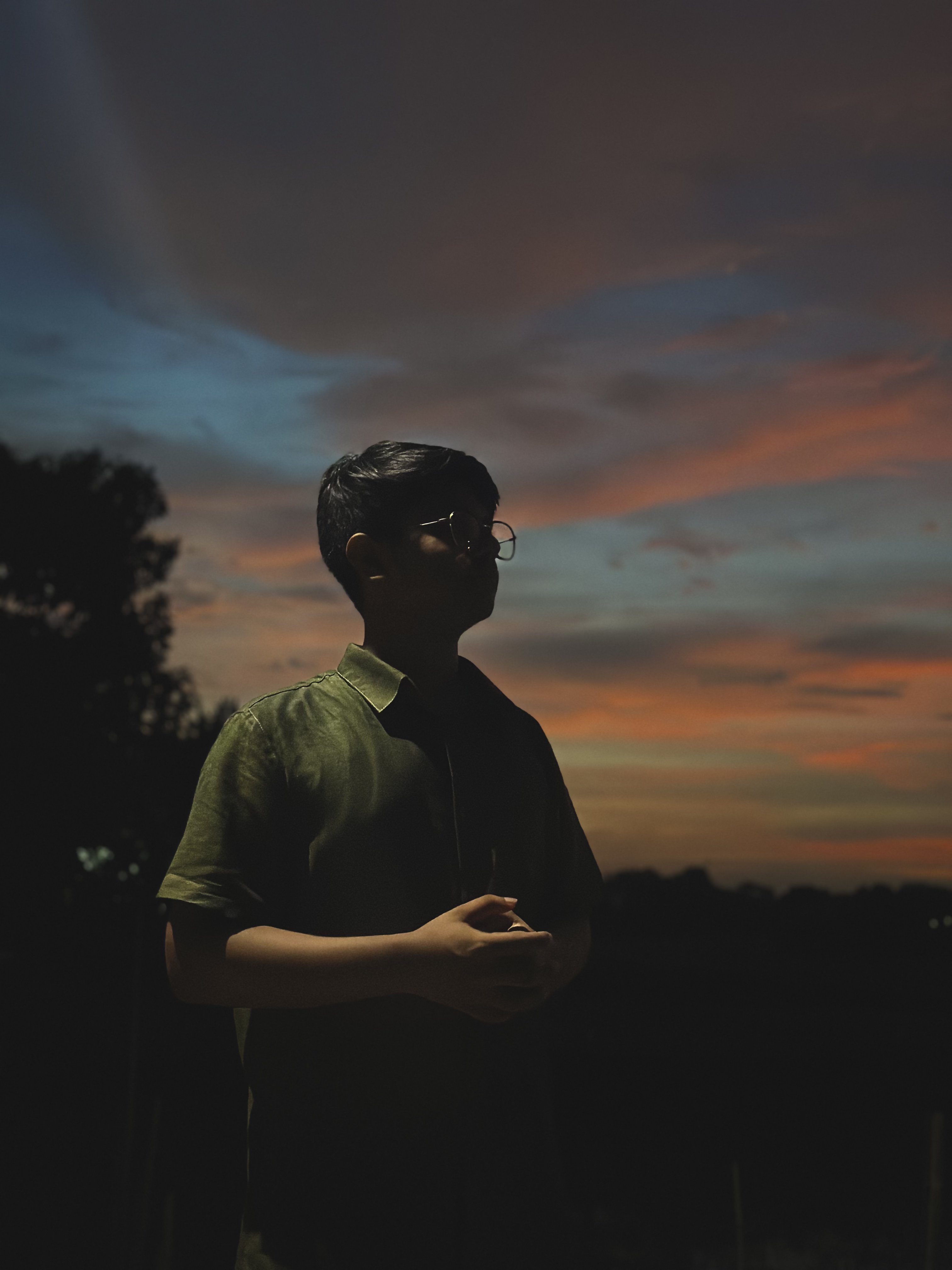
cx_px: 476
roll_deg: -0.9
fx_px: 1760
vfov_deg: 39.7
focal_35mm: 48
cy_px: 635
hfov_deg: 30.3
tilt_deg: +9.4
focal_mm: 6.86
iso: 1600
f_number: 1.78
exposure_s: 1/15
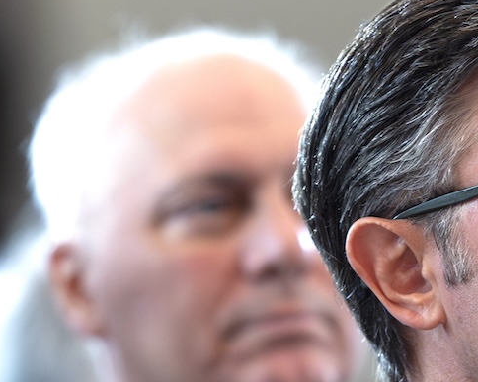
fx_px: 18854
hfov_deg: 1.5
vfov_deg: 1.2
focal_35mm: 1333
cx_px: 384
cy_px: 488
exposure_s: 1/400
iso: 2500
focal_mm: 300
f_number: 2.8
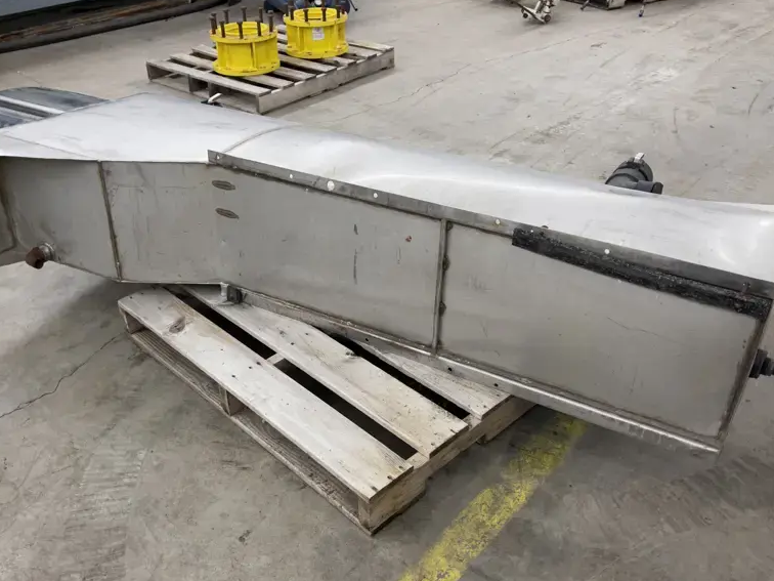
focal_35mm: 33
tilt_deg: -30.4
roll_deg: +3.2
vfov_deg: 42.8
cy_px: 333
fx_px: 738
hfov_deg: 55.3
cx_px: 349
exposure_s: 1/60
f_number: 1.6
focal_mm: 5.1
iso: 100
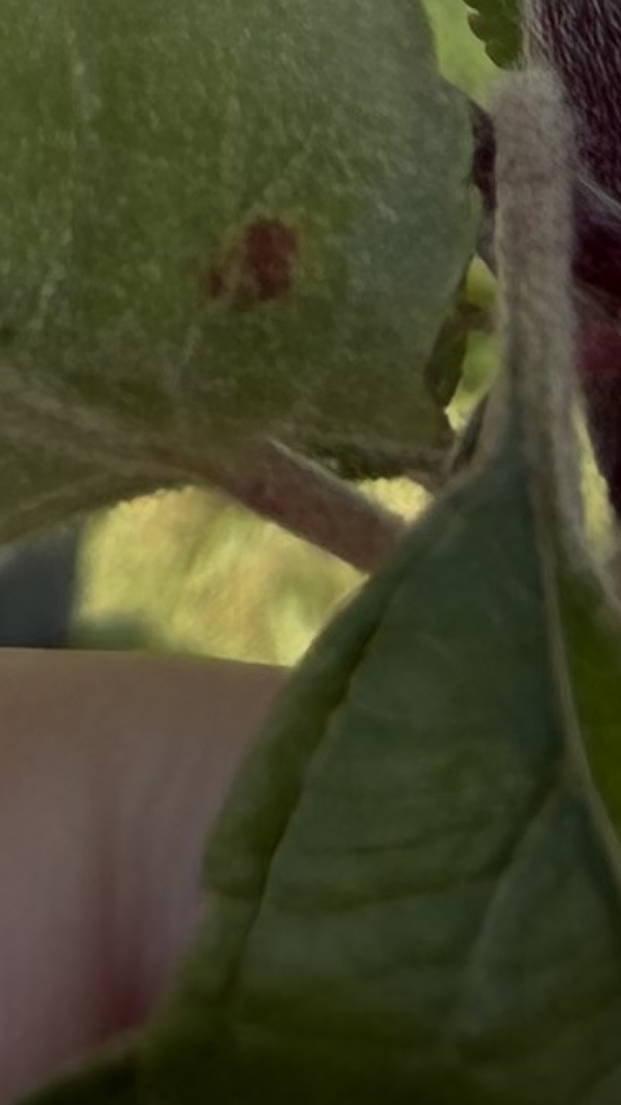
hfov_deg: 7.7
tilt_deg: -14.1
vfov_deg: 12.4
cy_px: -982
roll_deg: +1.3
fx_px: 4569
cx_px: 600
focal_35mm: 156
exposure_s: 1/777
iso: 32
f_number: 2.2
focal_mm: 2.22
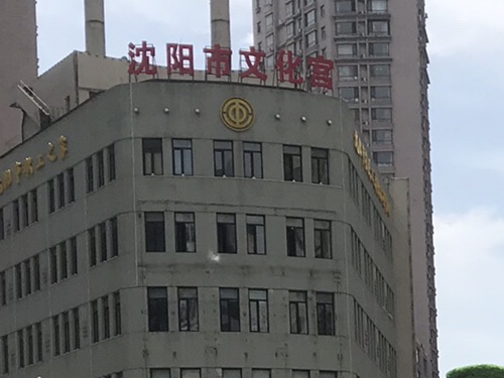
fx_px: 1631
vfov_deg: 12.5
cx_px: 598
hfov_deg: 16.8
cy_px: 575
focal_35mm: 112
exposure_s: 1/3690
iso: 20
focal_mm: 3.99
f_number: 1.8
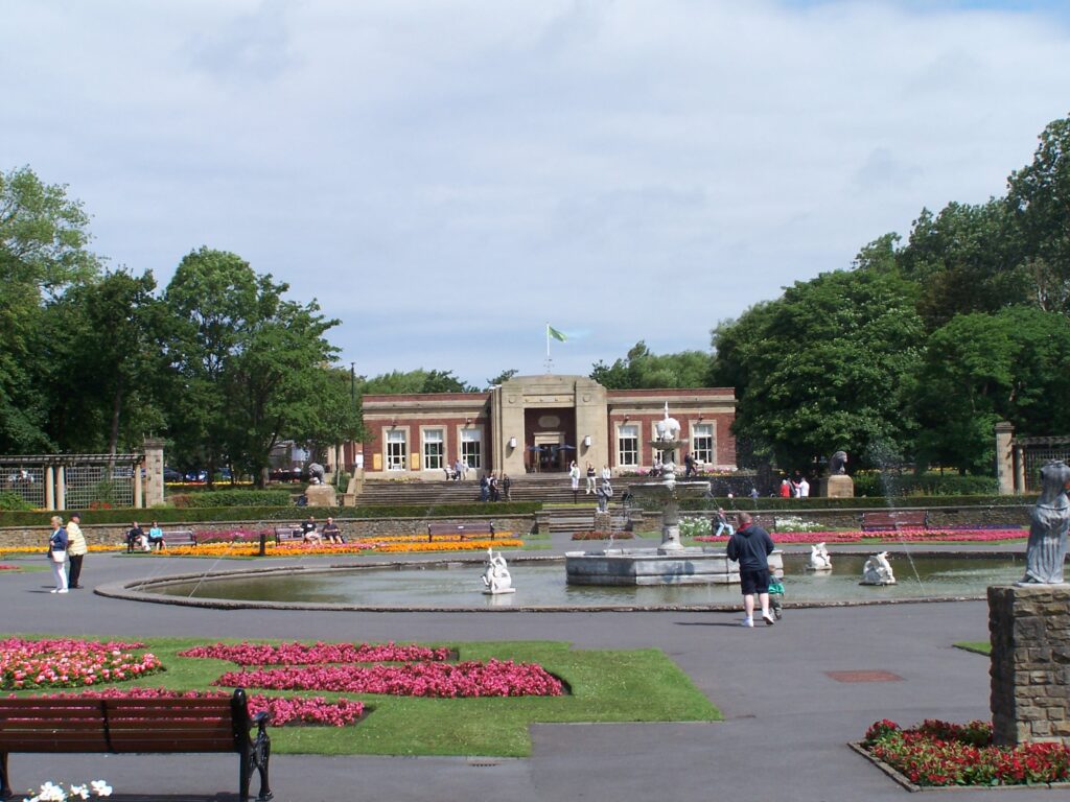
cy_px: 401
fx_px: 2071
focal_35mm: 67
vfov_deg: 21.9
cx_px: 535
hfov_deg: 29.0
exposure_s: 1/640
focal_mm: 11.1
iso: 80
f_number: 4.5
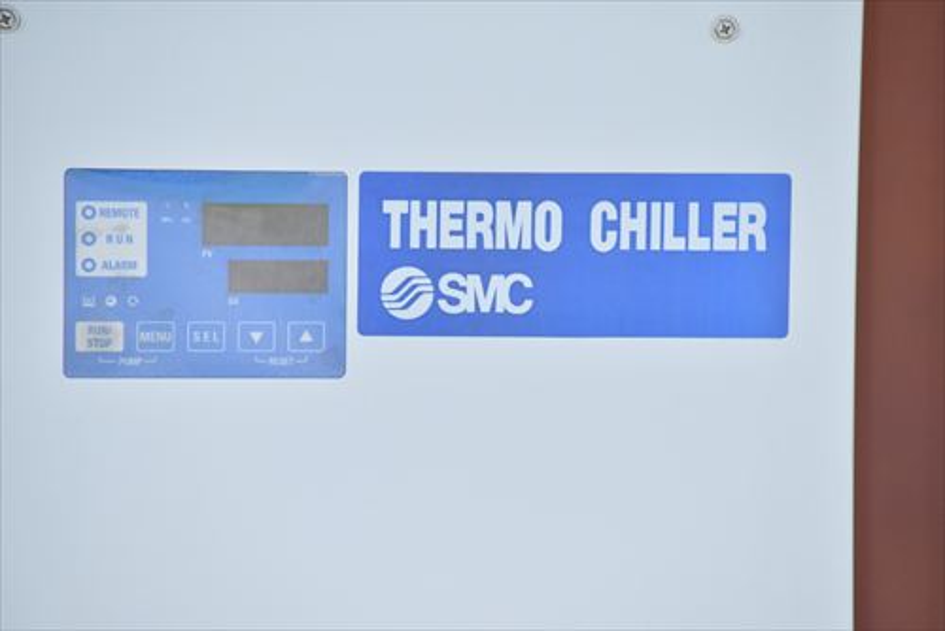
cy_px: 316
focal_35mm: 300
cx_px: 472
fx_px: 7879
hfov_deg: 6.9
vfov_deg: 4.6
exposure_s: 1/1600
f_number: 6.3
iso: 1250
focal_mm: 200
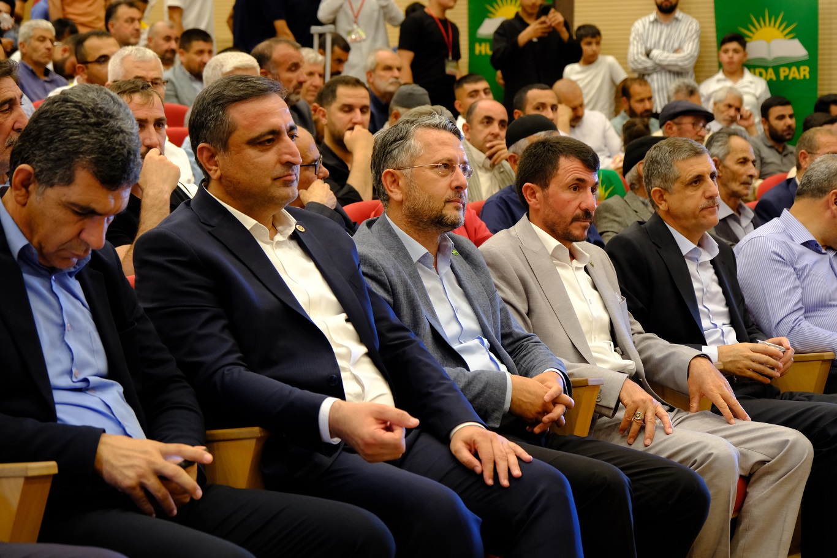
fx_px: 1836
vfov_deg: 17.3
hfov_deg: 25.7
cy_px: 279
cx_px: 418
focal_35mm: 79
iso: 1600
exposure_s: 1/40
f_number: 4
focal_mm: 52.4
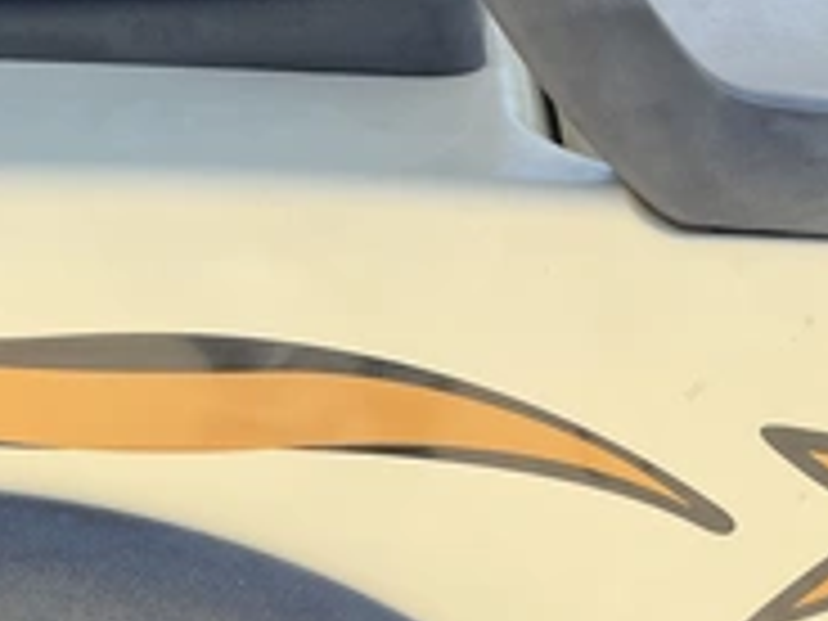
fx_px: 1507
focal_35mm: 63
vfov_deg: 23.2
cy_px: 378
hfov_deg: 28.2
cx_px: 886
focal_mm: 3
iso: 25
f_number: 1.8
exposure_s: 1/534
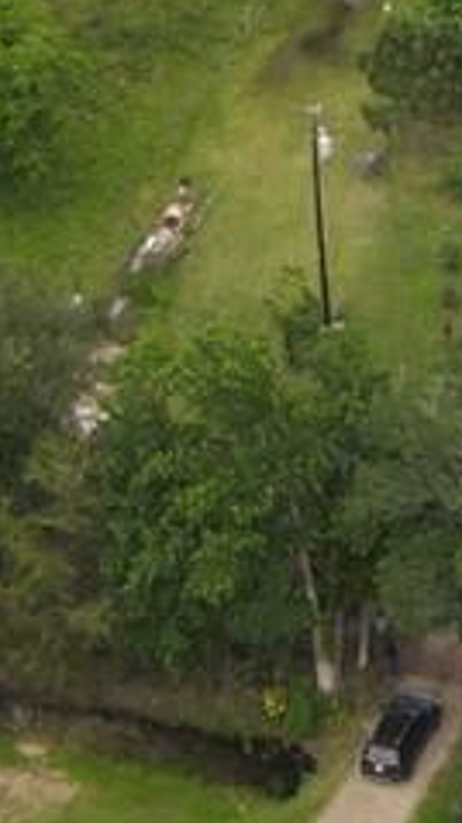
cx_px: 952
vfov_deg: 8.7
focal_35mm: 224
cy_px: -1202
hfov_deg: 5.3
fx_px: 4890
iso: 100
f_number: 2.8
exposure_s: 1/100
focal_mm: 4.5
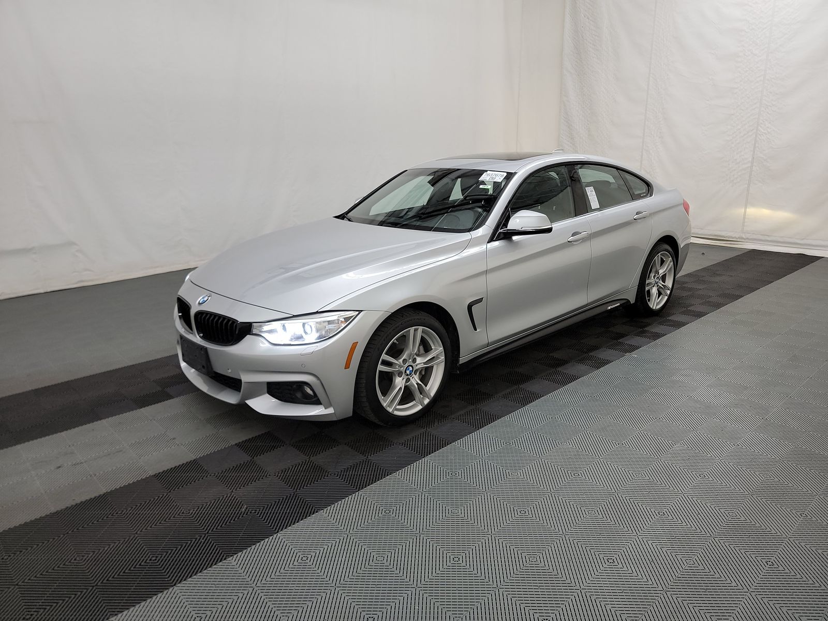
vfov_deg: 56.8
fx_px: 574
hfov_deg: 71.6
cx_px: 414
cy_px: 310
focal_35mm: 24
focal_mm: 6.7
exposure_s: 1/59
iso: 164
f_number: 1.8
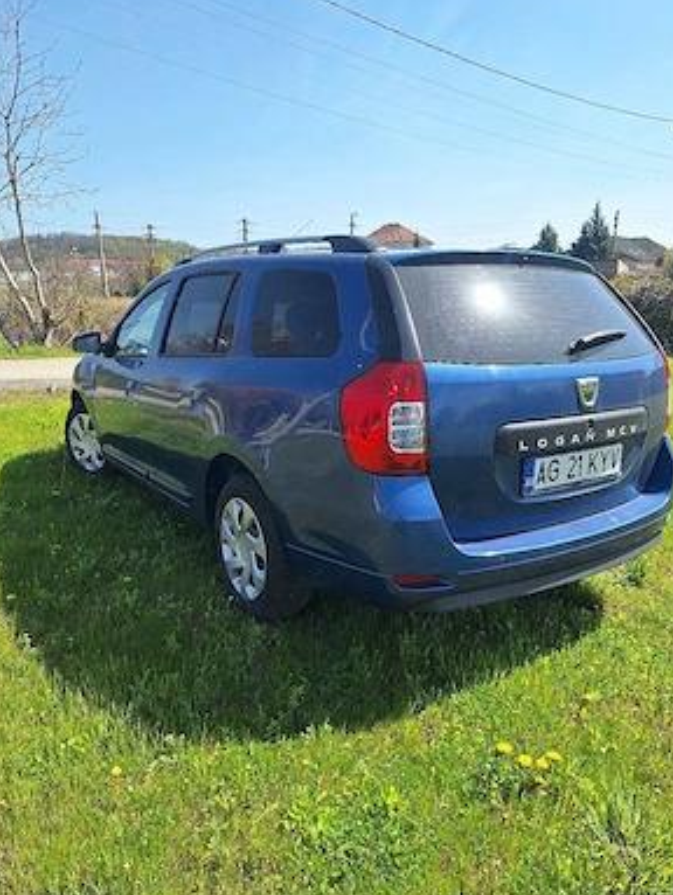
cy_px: 444
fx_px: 621
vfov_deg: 71.5
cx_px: 341
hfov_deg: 56.9
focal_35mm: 24
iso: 40
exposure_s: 1/2500
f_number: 1.8
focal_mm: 5.54
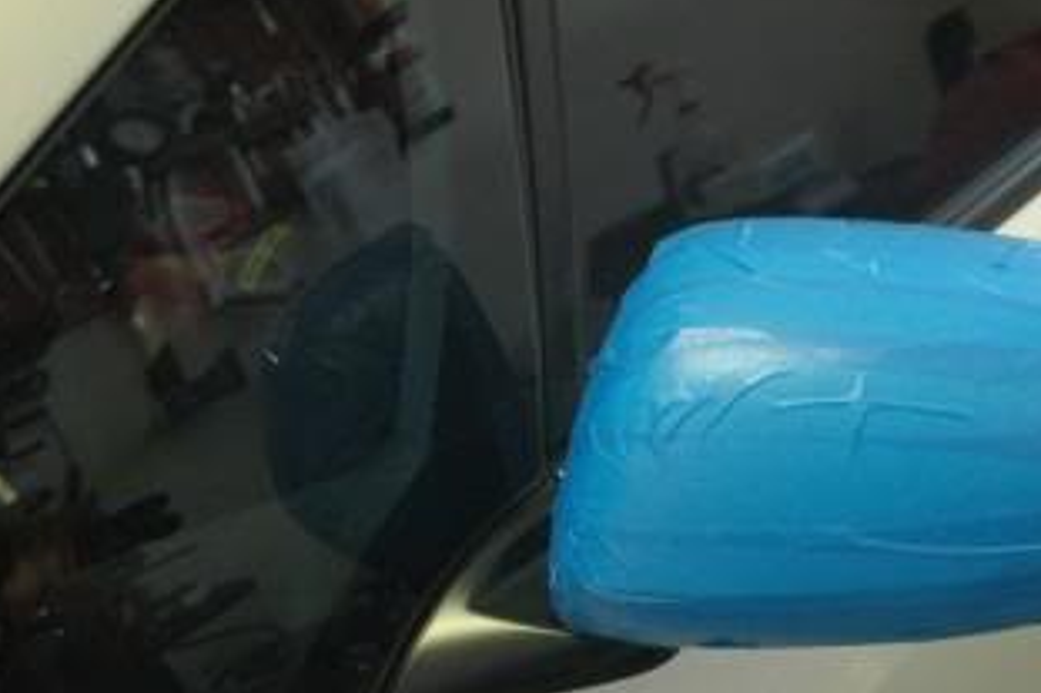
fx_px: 1813
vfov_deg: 21.5
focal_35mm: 63
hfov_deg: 31.7
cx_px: 733
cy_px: 472
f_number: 4
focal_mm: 29
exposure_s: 1/30
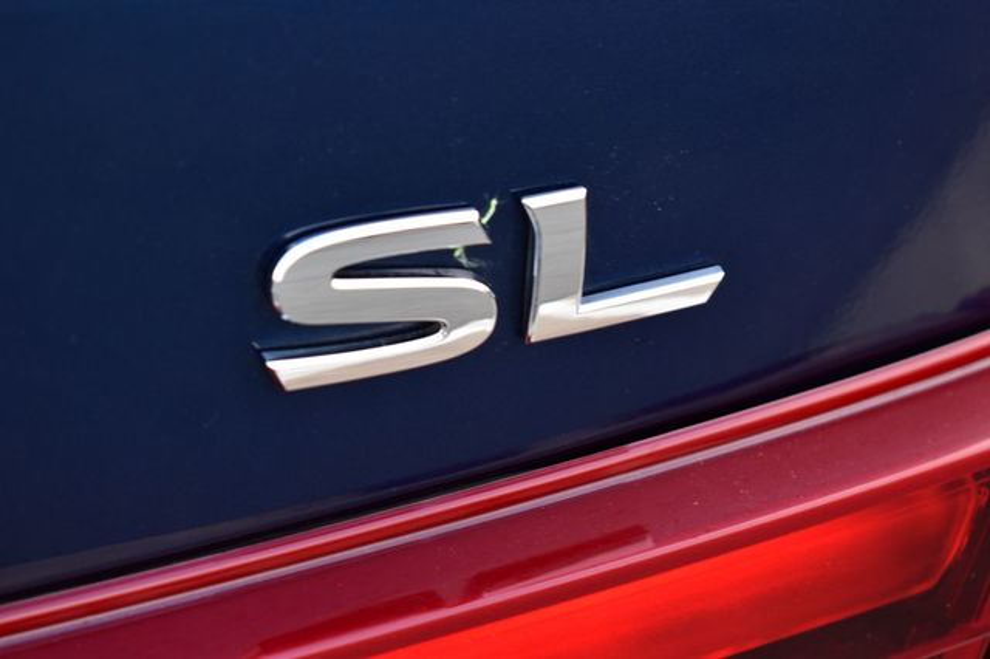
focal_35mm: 75
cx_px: 495
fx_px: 2061
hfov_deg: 27.0
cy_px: 330
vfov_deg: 18.2
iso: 400
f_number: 6.3
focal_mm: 50
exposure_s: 1/25
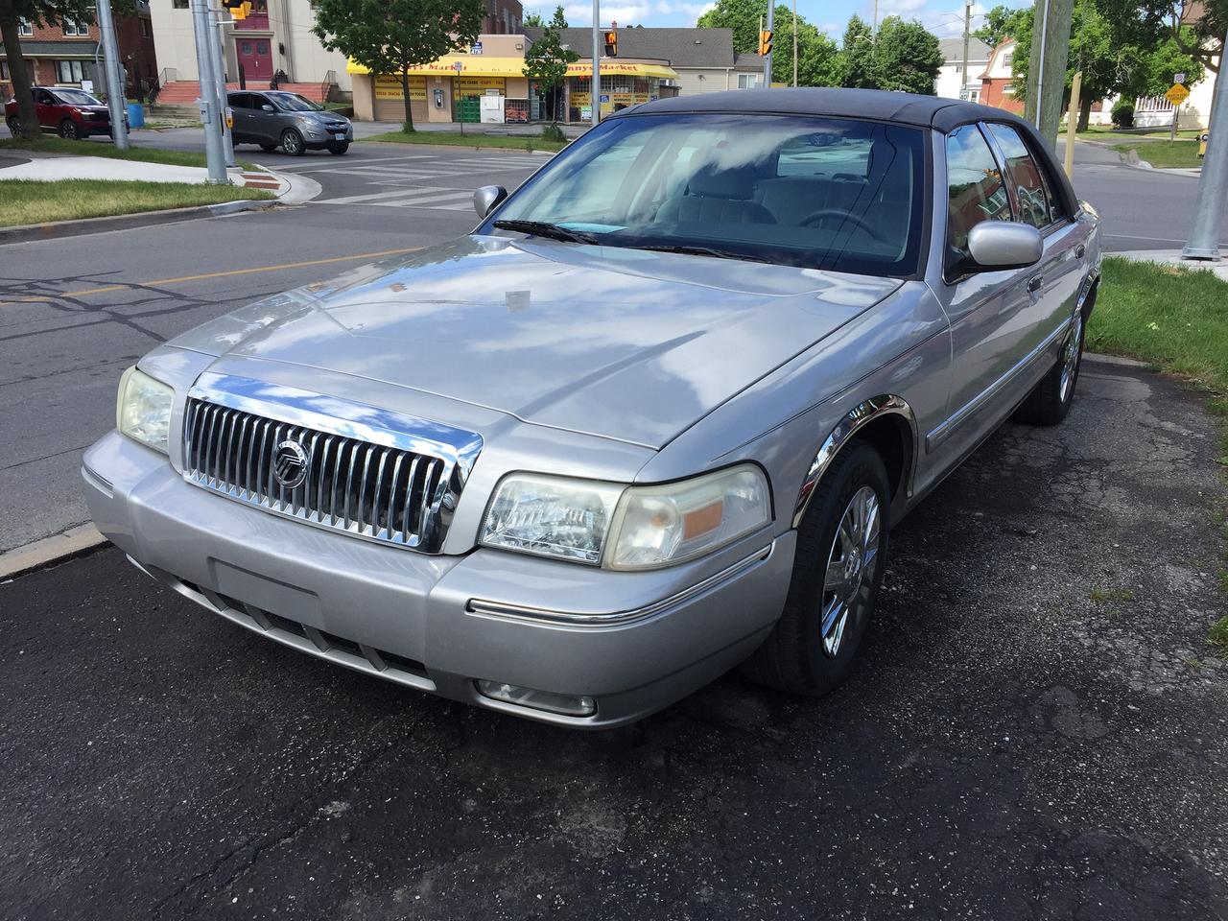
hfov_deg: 61.7
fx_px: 1029
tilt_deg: -19.5
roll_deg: -0.5
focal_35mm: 29
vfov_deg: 48.2
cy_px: 460
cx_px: 614
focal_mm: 4.15
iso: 32
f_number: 2.2
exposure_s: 1/1041
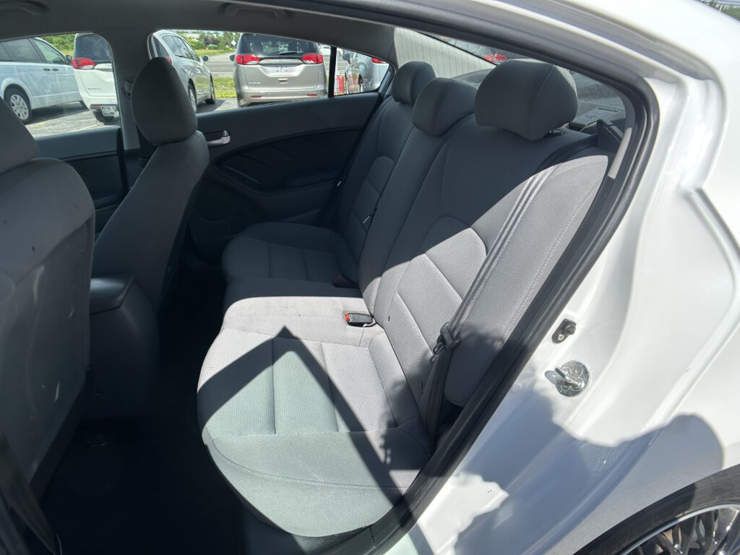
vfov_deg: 53.1
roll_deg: +2.0
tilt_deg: -28.7
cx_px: 370
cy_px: 278
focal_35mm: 26
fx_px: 556
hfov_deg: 67.3
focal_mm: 5.7
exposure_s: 1/1575
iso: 50
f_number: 1.5
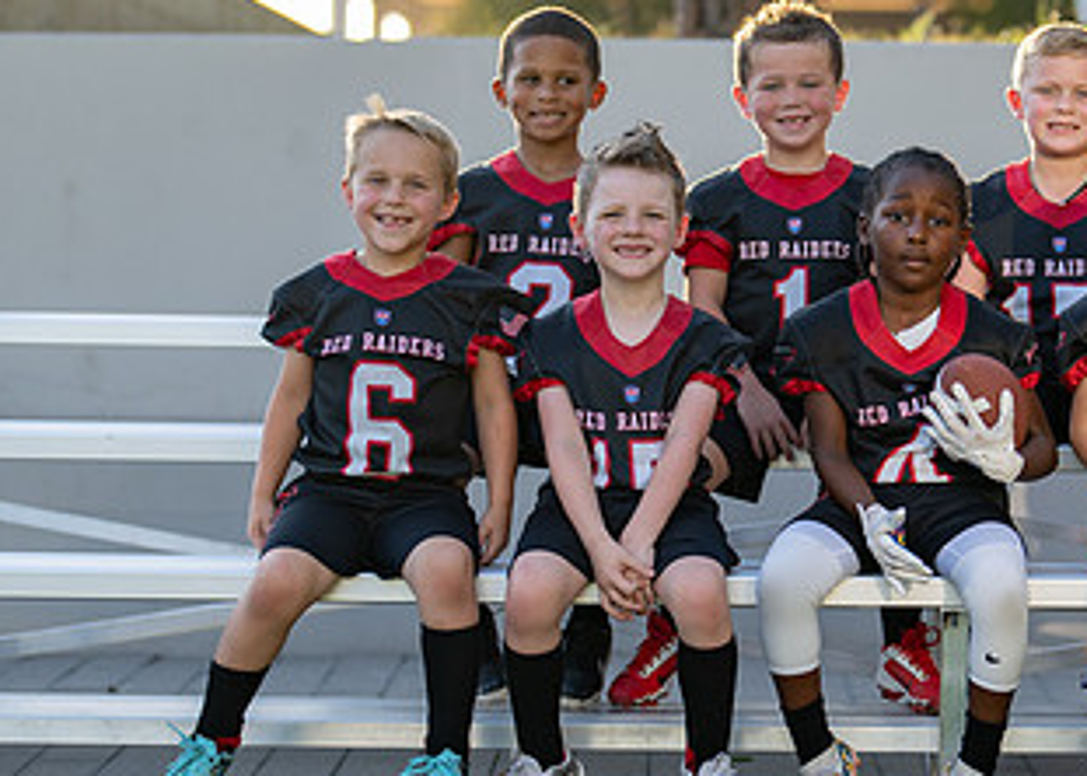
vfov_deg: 11.8
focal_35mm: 122
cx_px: 928
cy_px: 391
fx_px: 3766
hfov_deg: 16.3
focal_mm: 50
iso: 100
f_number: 1.2
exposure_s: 1/1000
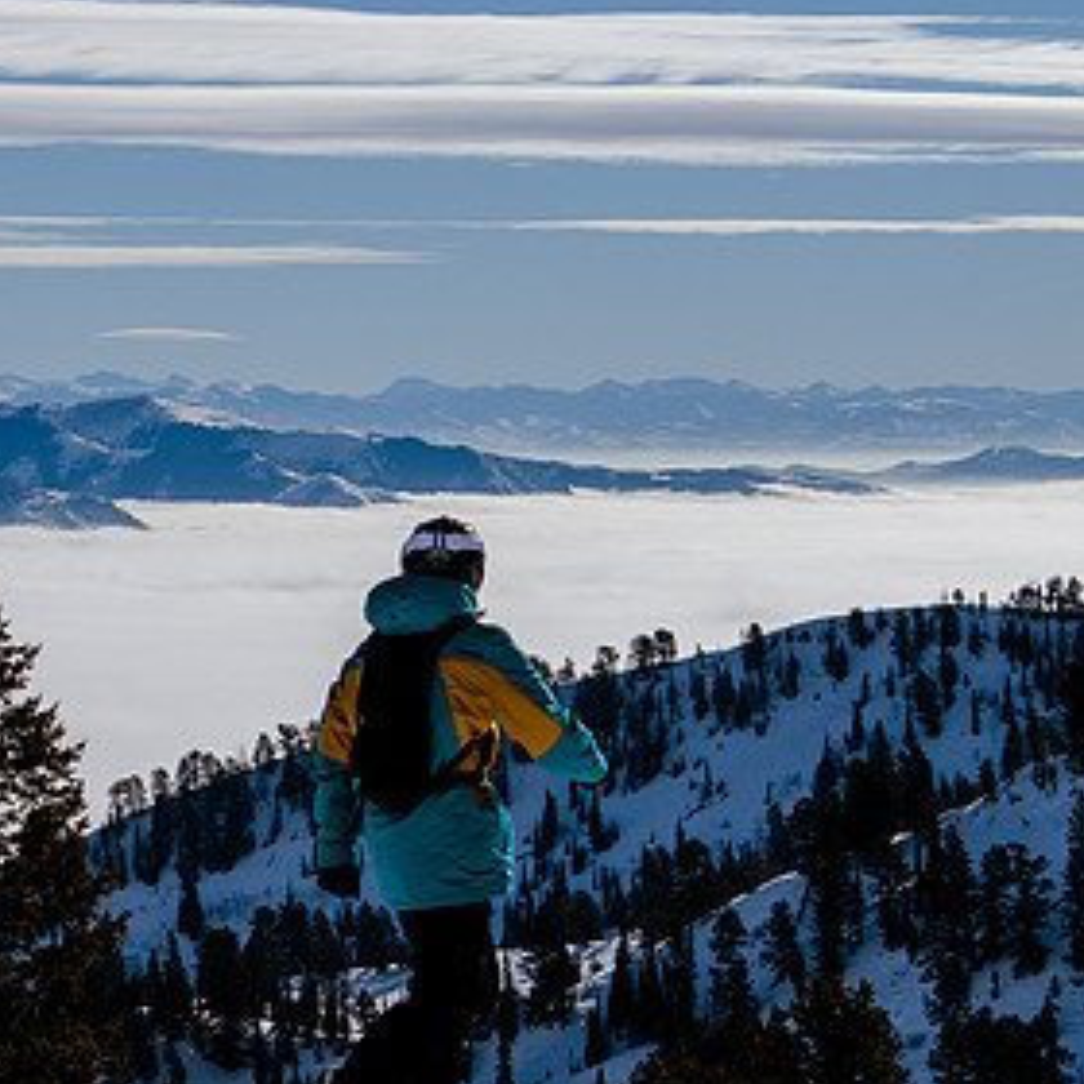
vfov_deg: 12.5
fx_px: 4925
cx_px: 213
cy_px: 712
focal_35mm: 139
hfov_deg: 12.5
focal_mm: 46
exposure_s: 1/3200
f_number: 5.6
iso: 200
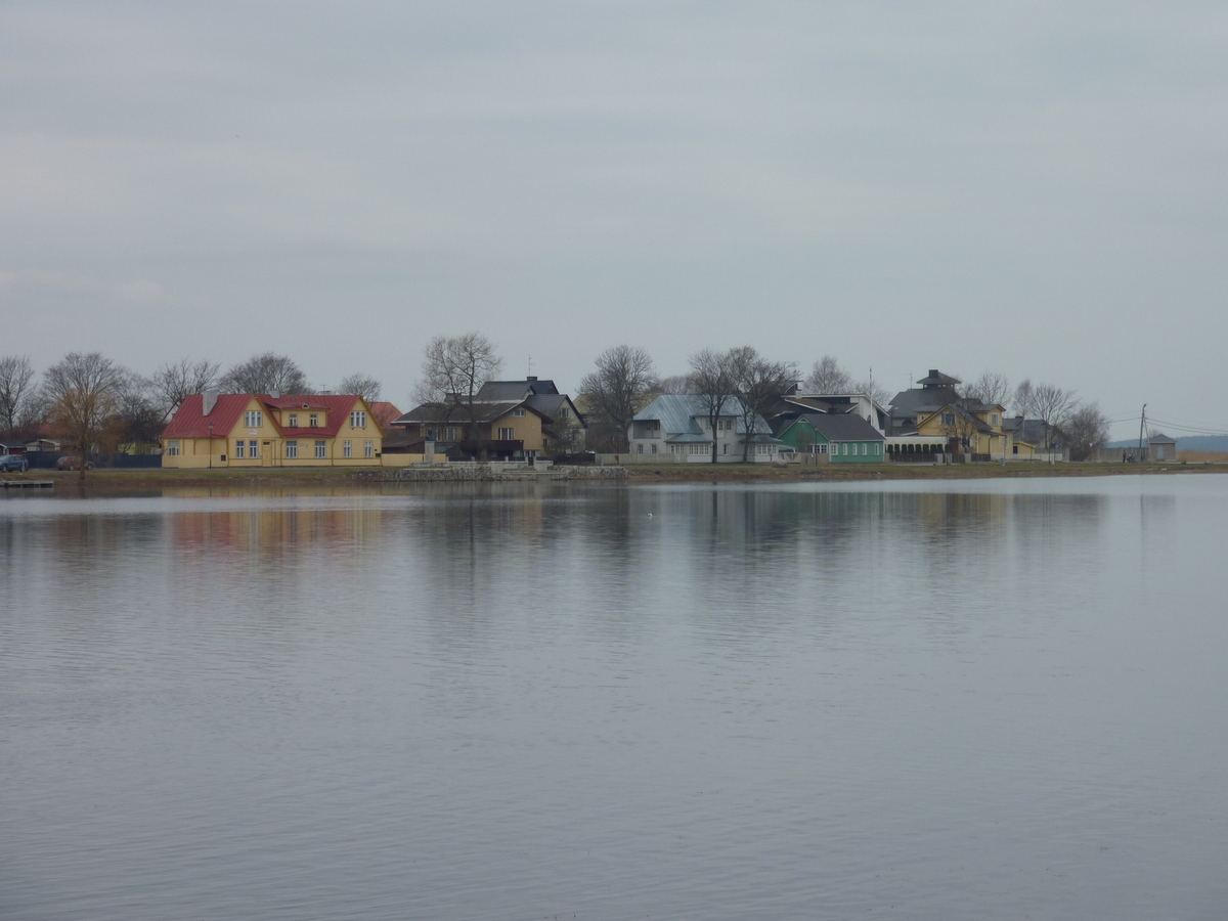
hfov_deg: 16.6
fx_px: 4222
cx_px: 614
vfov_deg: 12.5
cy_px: 460
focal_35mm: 119
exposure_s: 1/500
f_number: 5
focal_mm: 19.5
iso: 80
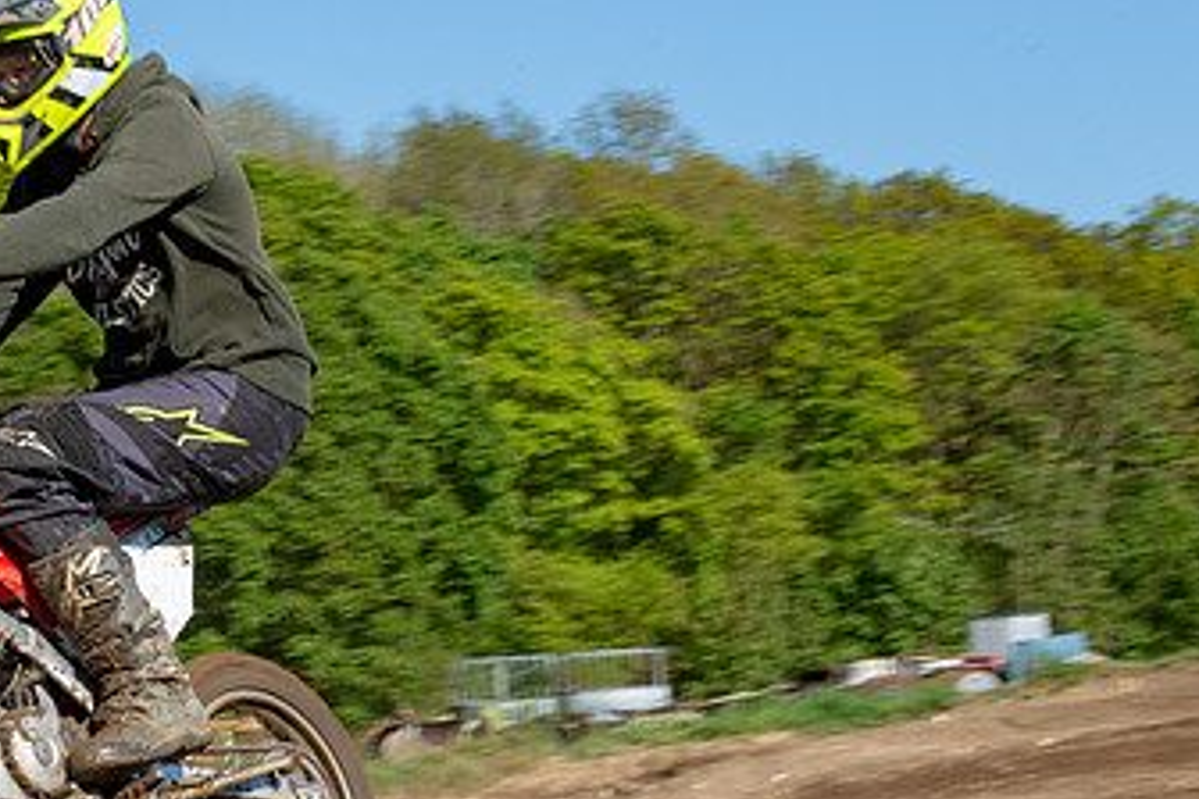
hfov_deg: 18.3
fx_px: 3663
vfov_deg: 12.4
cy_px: 601
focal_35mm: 110
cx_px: 106
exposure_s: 1/250
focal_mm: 32
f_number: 8
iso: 200
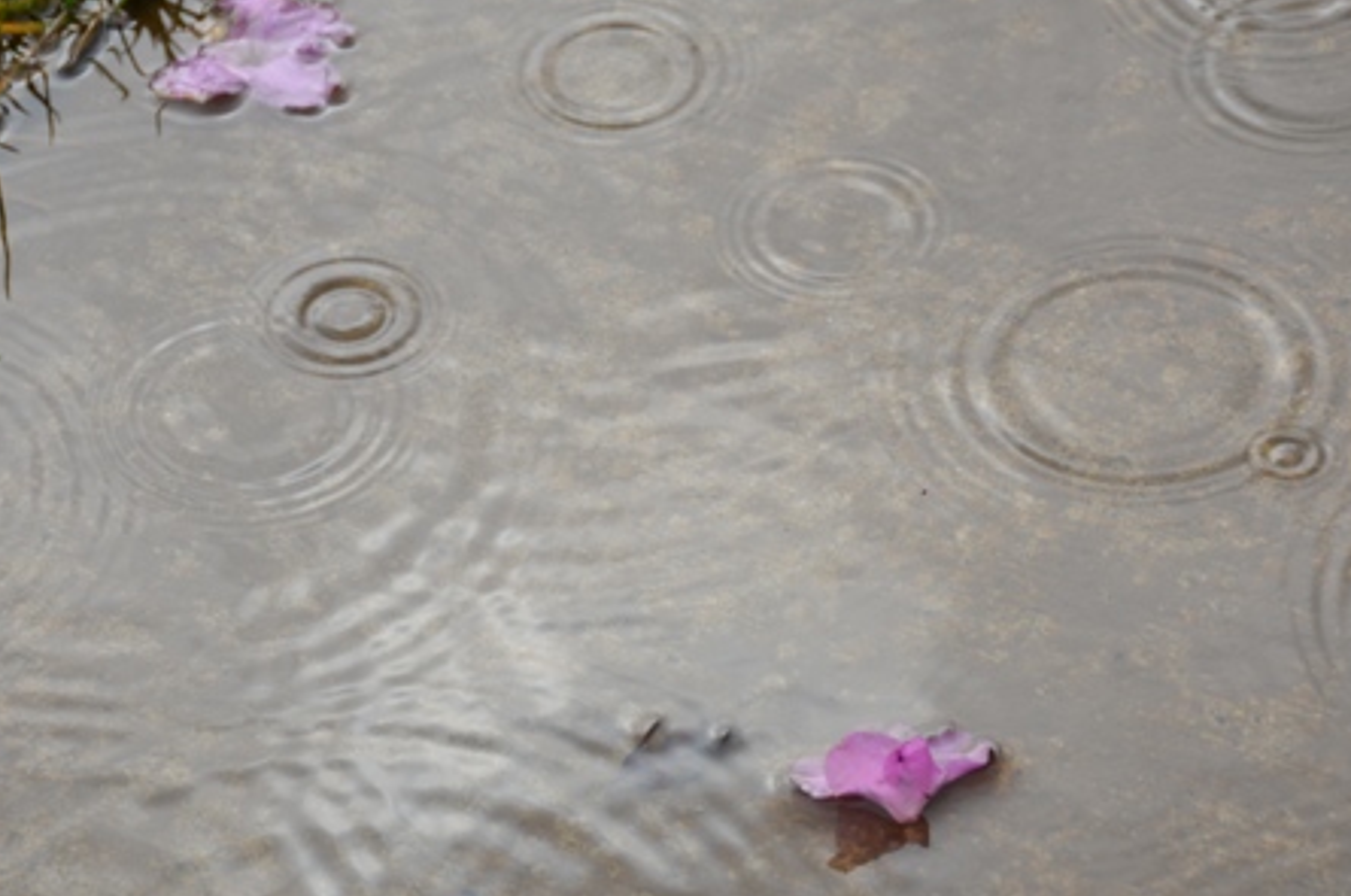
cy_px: 550
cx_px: 631
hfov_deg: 10.1
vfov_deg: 6.7
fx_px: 7669
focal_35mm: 205
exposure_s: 1/250
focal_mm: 95
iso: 180
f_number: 8
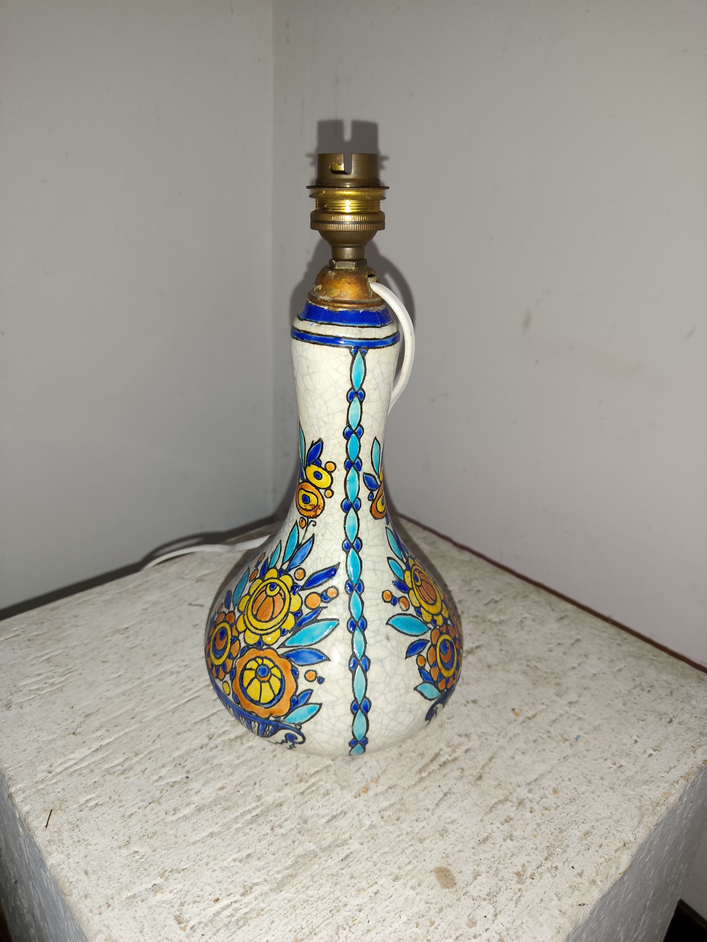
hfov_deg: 56.8
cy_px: 471
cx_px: 354
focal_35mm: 24
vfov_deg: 71.6
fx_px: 654
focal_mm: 5.24
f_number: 1.7
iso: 490
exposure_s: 1/50
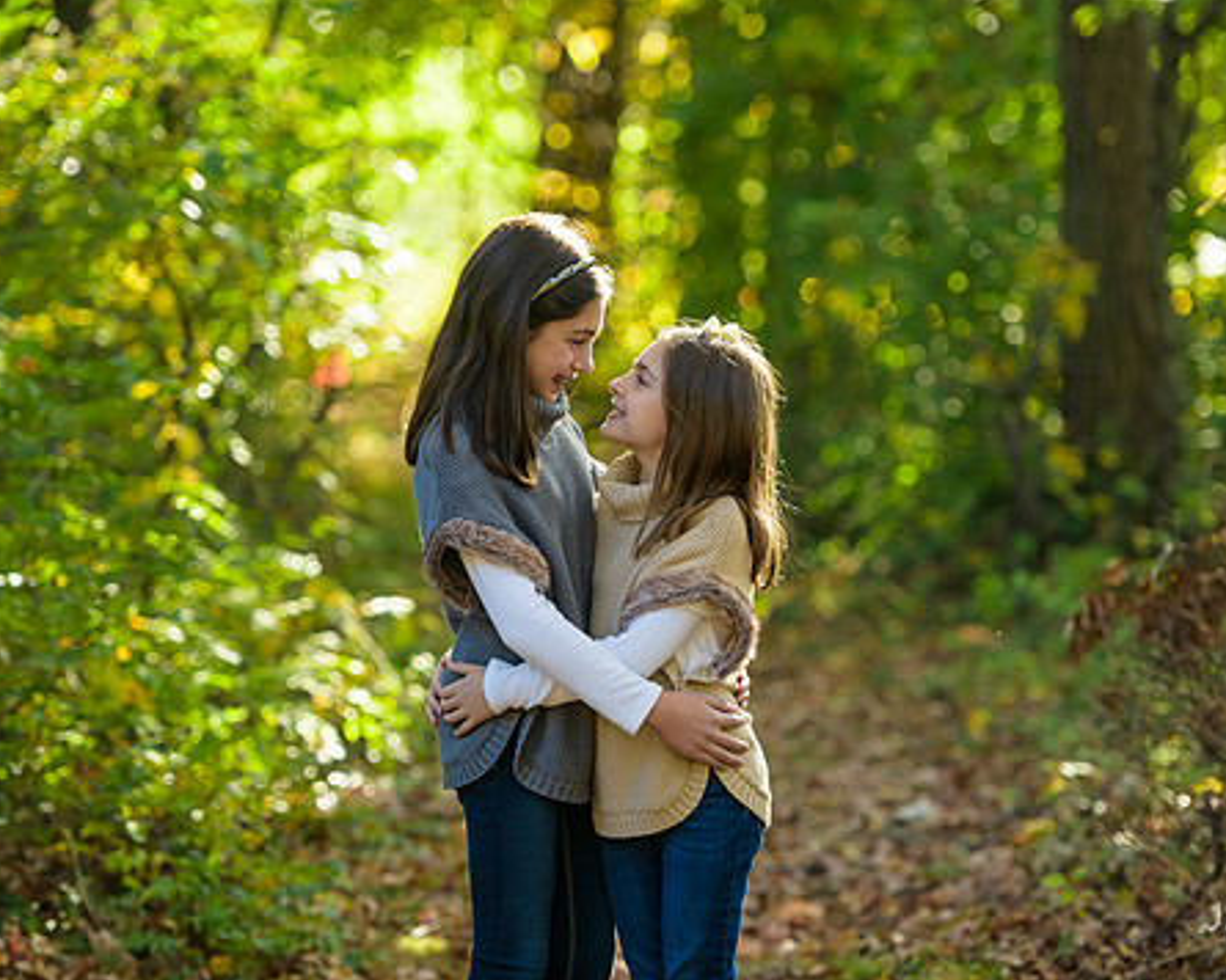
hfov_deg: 11.7
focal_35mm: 165
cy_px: 458
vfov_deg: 9.4
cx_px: 667
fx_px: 5987
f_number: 3.2
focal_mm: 135
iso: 200
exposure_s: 1/200
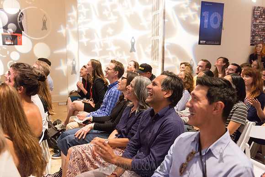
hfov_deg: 58.7
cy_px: 88
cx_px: 132
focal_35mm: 32
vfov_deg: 41.1
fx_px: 236
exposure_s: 1/200
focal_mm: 32
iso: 4000
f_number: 2.8
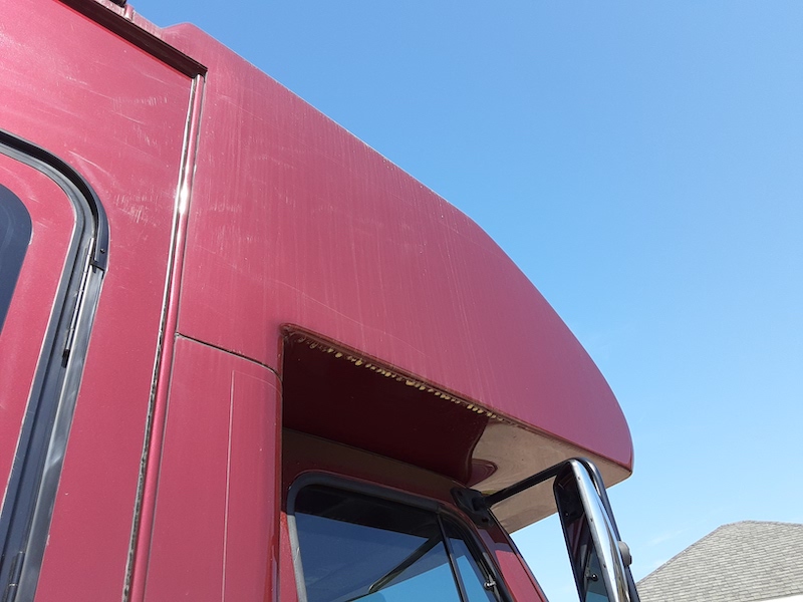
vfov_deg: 51.4
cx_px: 402
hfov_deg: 65.3
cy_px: 301
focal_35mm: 27
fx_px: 626
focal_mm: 2.91
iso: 40
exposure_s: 1/693
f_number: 1.9
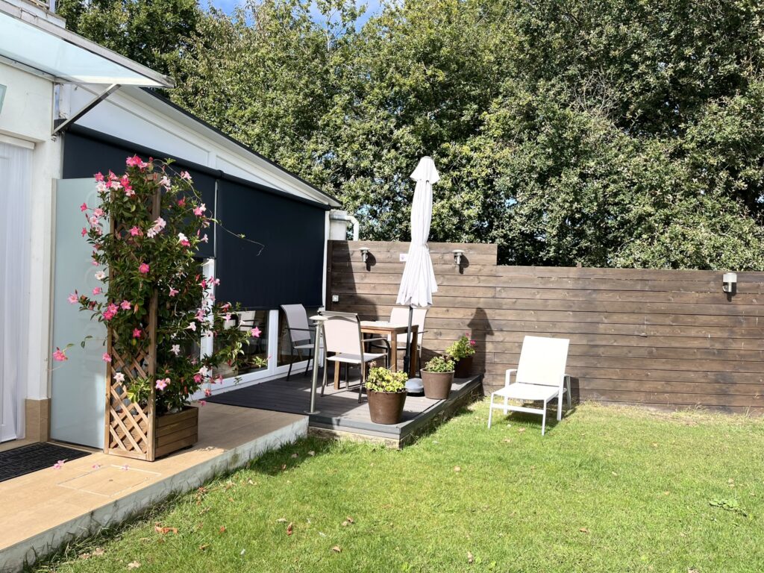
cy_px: 286
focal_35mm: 26
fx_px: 574
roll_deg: +1.1
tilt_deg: +0.3
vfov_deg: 53.1
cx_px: 382
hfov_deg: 67.3
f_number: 1.6
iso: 50
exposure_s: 1/1558
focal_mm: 5.1
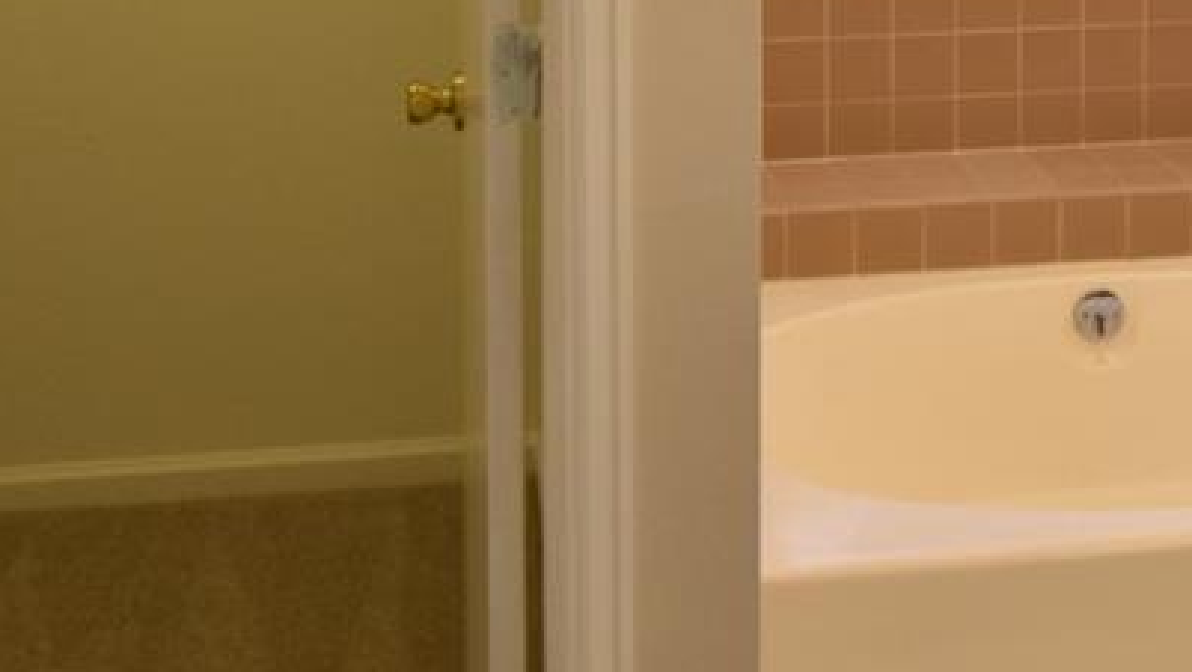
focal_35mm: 72
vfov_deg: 15.7
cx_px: 871
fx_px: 2278
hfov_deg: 28.9
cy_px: -259
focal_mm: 11.5
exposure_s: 1/60
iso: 400
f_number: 4.8
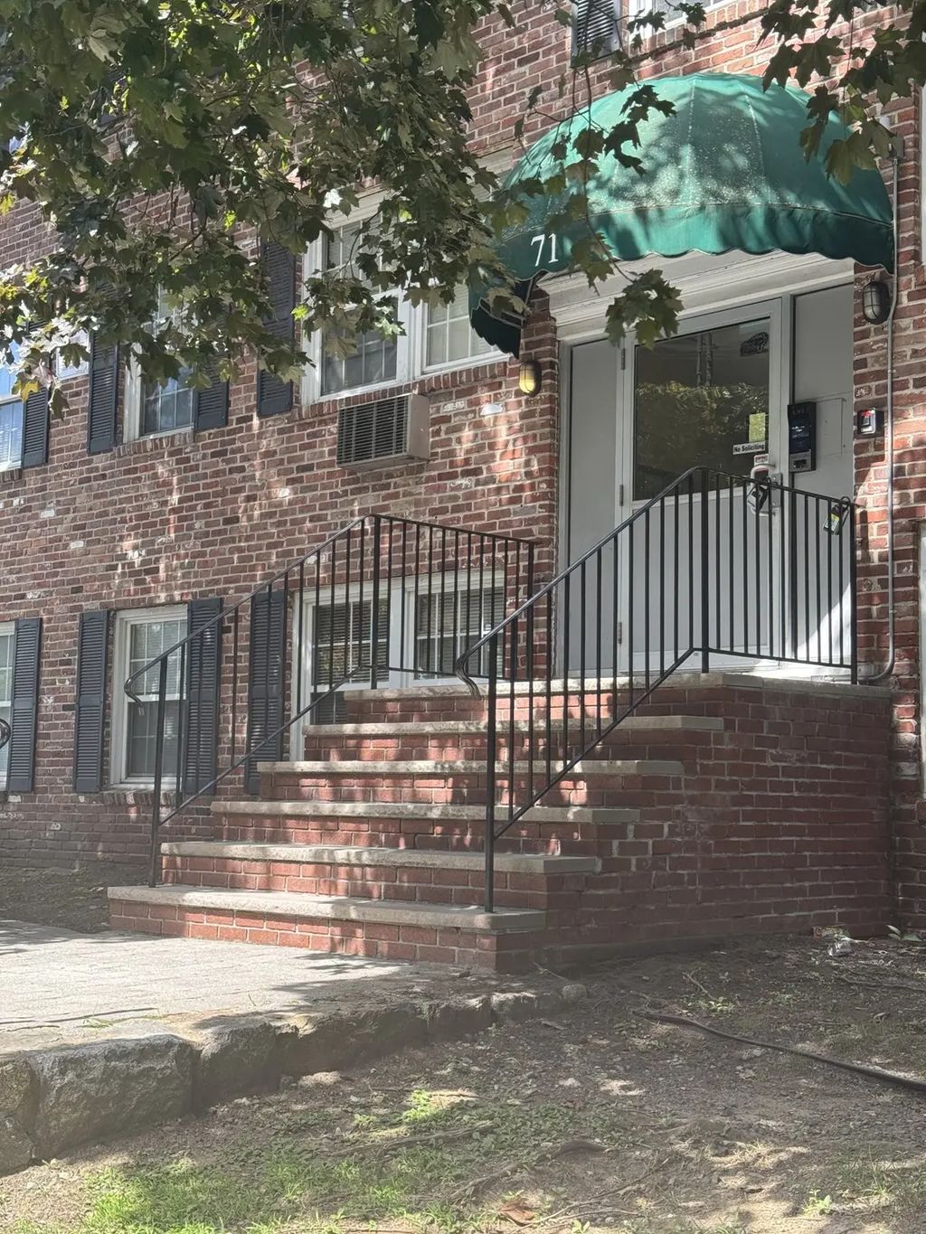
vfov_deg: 39.7
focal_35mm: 48
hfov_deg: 30.3
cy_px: 617
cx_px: 463
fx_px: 1712
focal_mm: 6.76
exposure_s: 1/433
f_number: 1.78
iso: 64
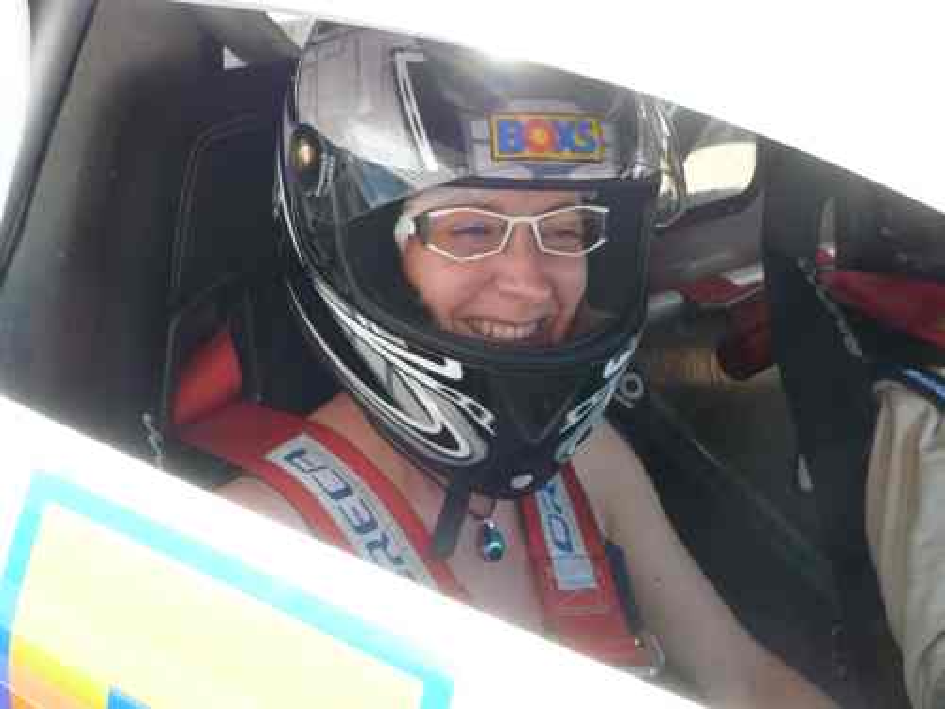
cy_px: 354
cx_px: 472
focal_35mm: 66
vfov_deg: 22.3
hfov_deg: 29.4
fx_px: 1802
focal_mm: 11.8
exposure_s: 1/250
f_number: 3.3
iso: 400
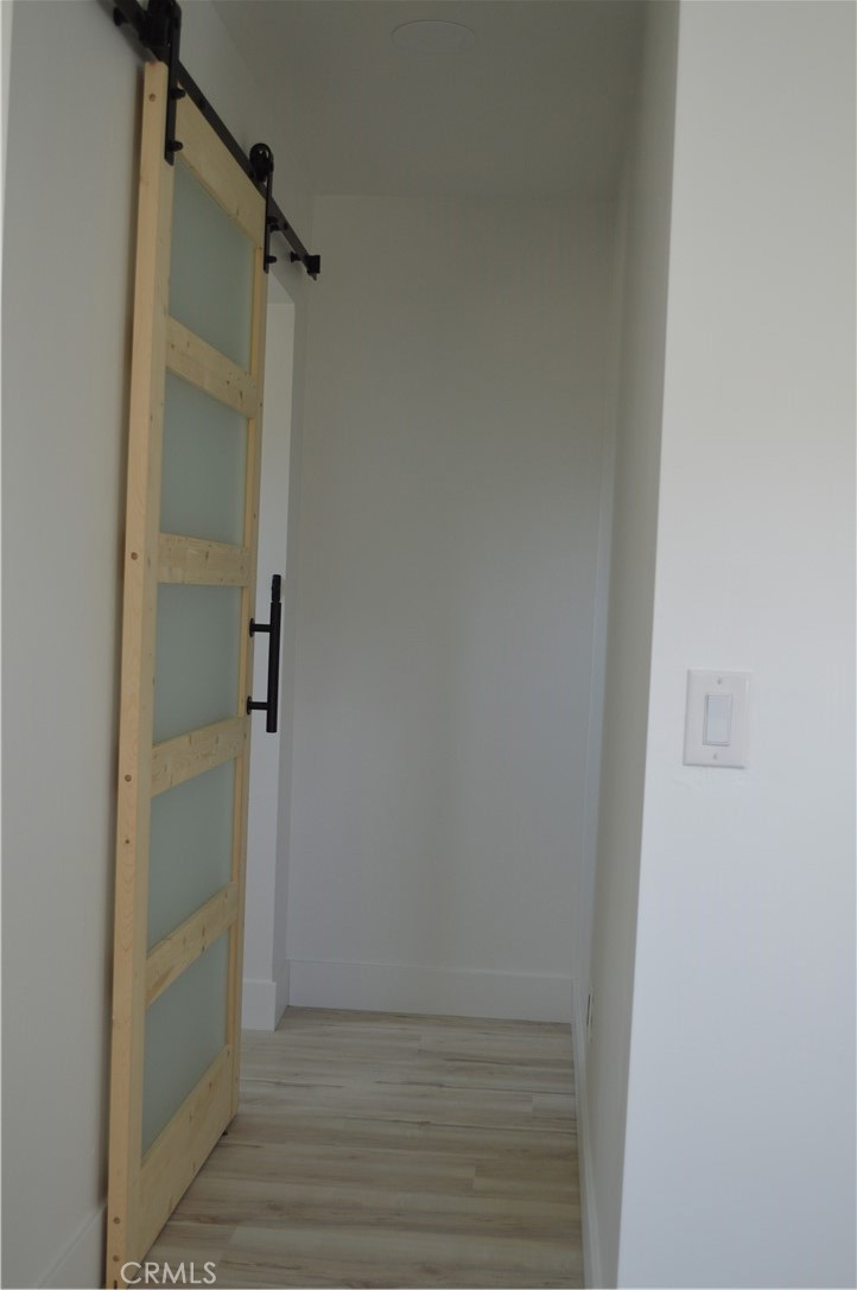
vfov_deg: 49.6
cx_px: 428
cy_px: 645
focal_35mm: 39
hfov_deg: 34.1
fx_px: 1396
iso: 400
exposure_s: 1/60
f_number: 4.2
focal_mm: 26
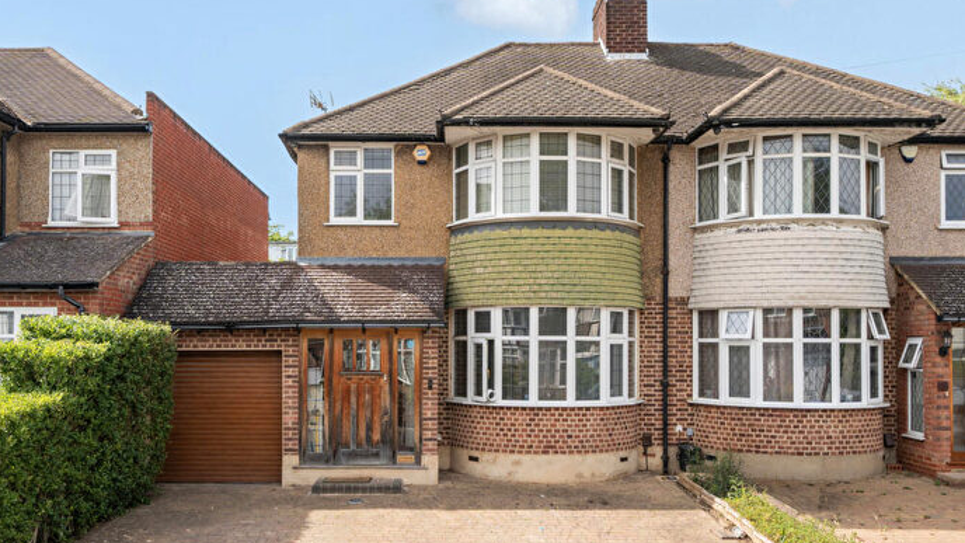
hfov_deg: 61.0
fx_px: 819
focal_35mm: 32
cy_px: 239
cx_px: 477
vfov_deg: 36.6
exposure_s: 1/200
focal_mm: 20
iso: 200
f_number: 8
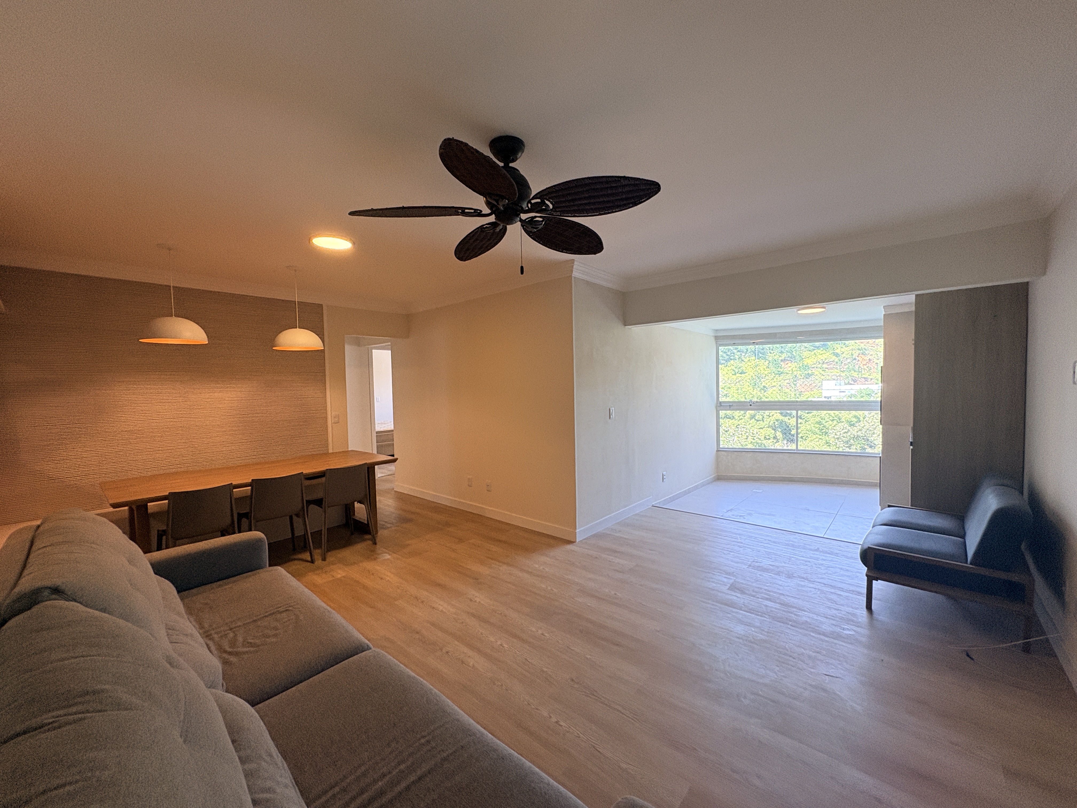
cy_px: 404
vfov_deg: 85.7
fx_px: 436
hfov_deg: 102.1
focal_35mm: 14
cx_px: 538
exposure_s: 1/120
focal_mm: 2.22
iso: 160
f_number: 2.2
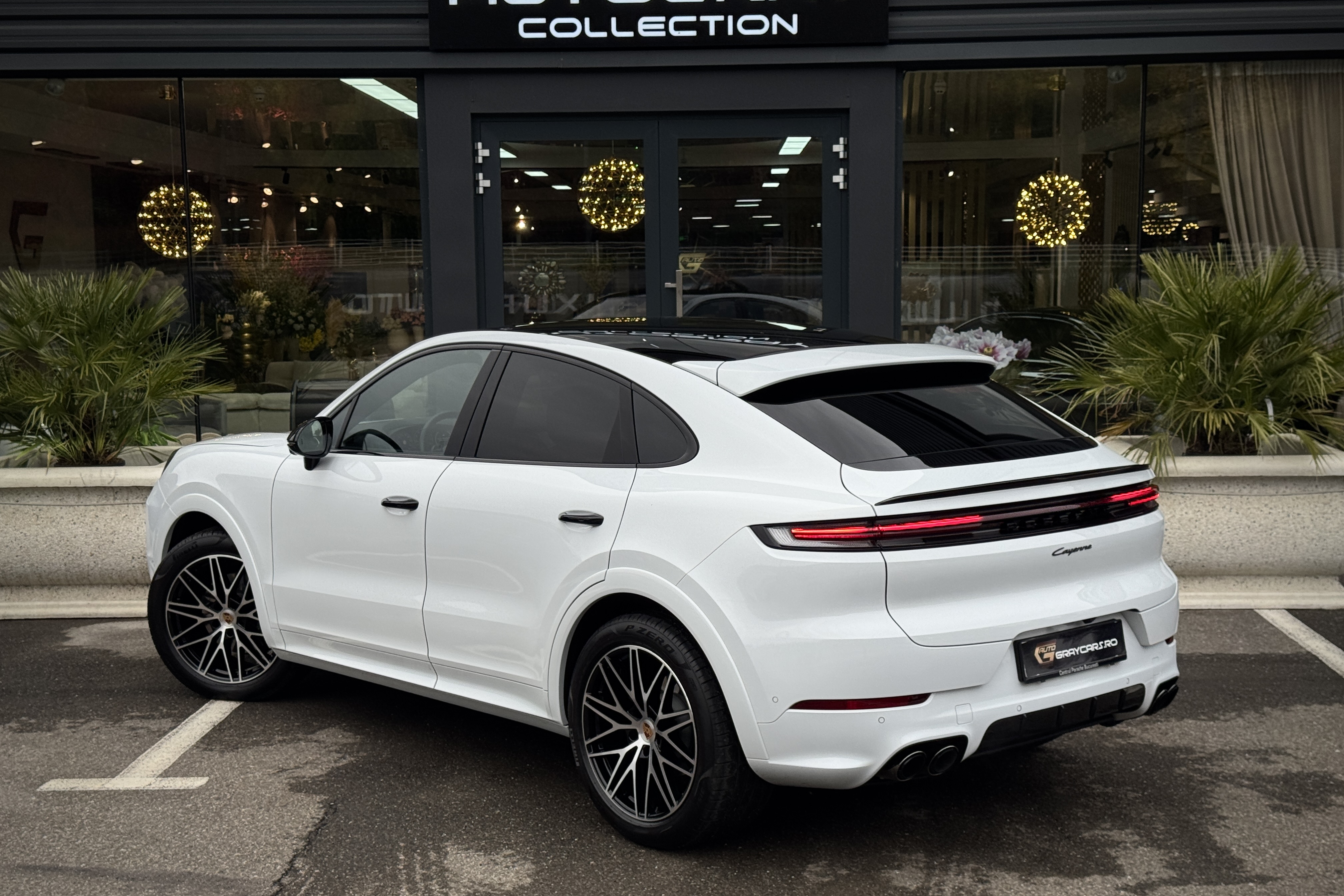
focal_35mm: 50
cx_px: 673
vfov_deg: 27.0
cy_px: 499
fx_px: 1867
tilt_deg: -7.1
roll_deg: +0.7
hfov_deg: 39.6
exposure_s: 1/1193
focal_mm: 6.76
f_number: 1.78
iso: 64
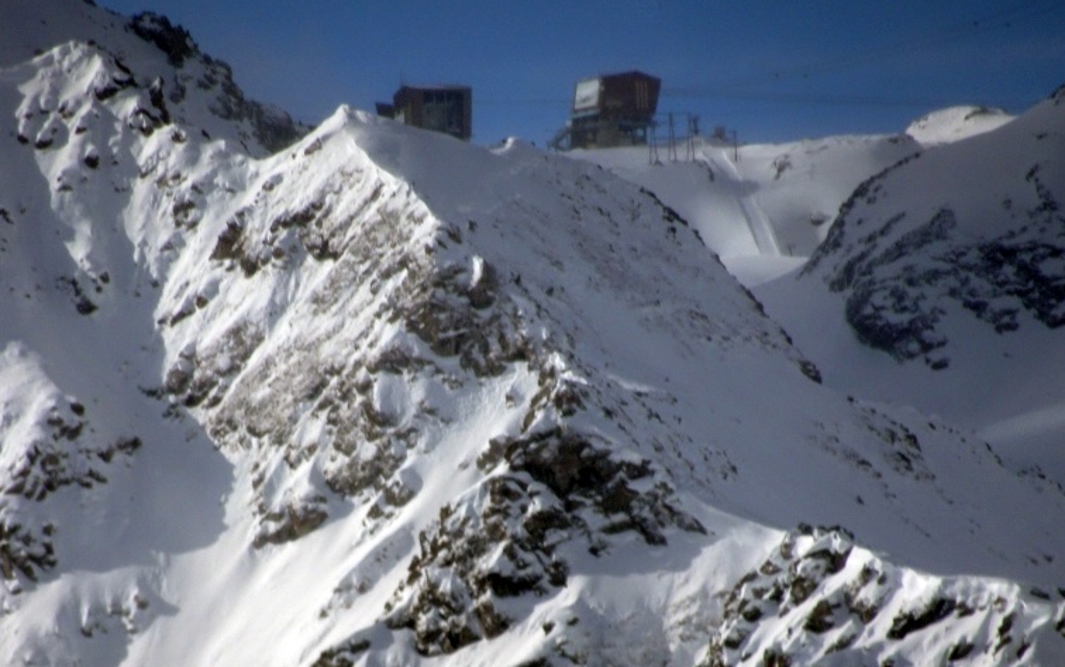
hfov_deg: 3.2
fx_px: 19046
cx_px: 507
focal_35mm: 656
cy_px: 255
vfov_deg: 2.0
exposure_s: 1/1000
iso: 80
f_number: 6.3
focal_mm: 99.92
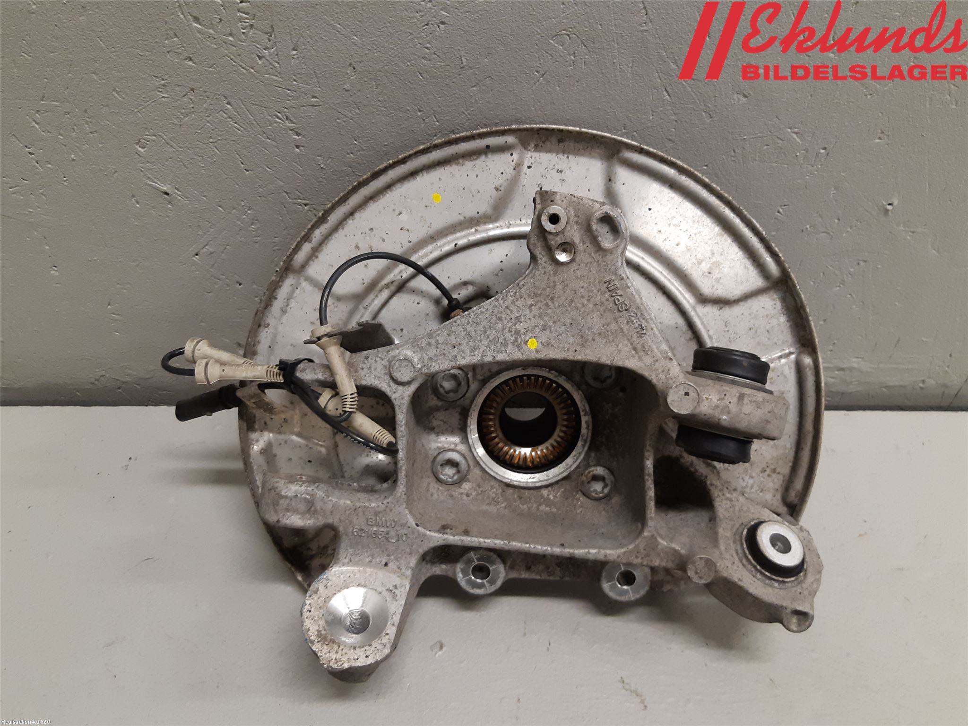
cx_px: 484
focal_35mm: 26
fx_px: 727
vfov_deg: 53.1
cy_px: 363
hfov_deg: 67.3
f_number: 1.7
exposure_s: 1/50
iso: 160
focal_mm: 3.93
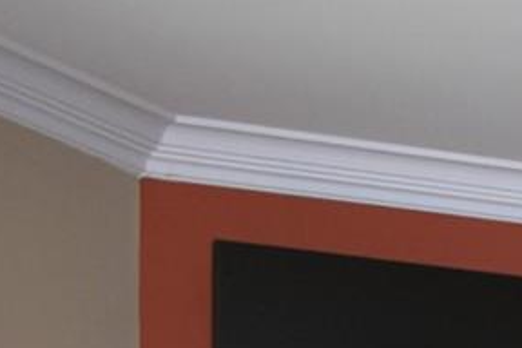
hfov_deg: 8.4
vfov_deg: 6.1
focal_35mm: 213
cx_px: 1468
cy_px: 958
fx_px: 3088
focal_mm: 20
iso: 1000
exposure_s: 1/125
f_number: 4
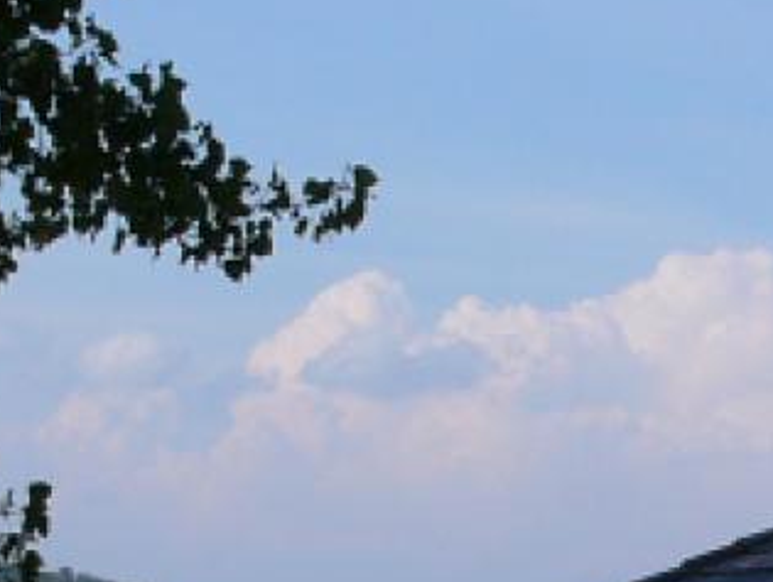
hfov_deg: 9.1
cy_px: 689
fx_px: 4717
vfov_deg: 7.0
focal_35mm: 211
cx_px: 1178
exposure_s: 1/400
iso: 80
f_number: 5.6
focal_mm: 7.8
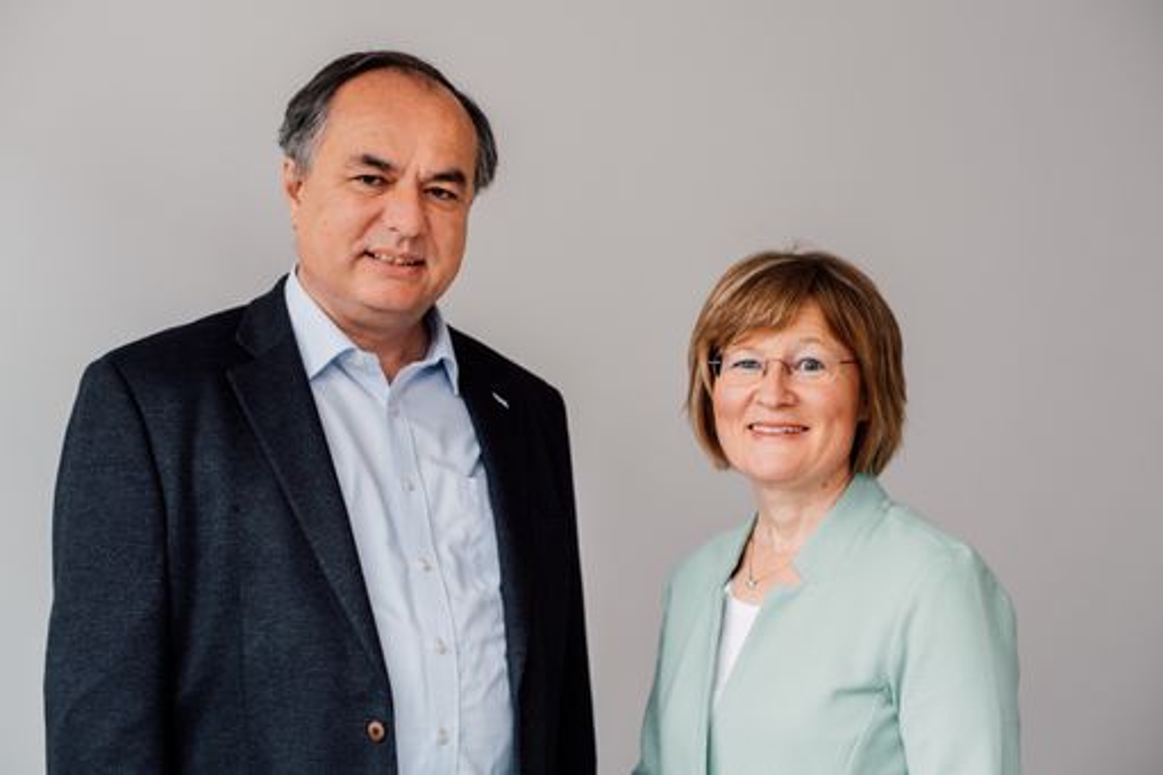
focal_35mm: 75
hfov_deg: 27.0
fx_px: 2422
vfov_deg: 18.2
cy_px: 388
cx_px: 582
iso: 500
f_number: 2
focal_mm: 50
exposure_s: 1/250
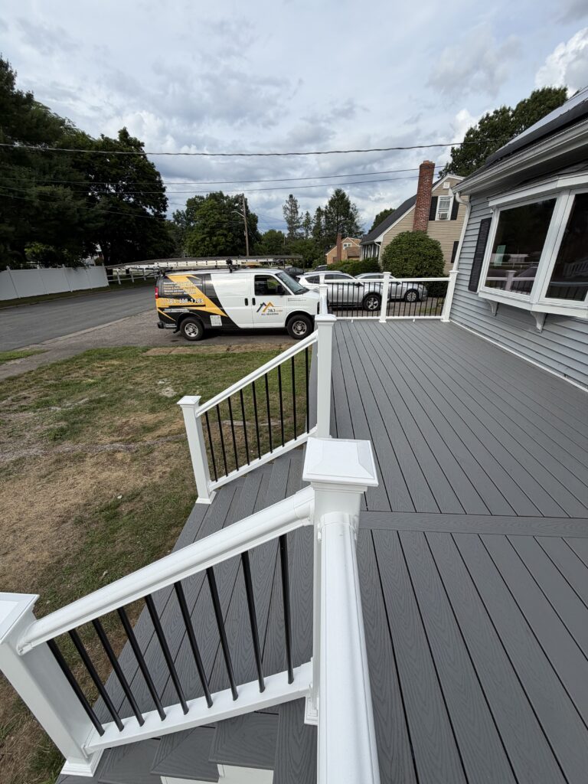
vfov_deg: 102.1
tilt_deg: -23.0
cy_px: 392
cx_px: 294
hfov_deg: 85.7
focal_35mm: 14
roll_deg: +1.9
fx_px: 317
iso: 20
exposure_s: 1/770
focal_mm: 2.22
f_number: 2.2
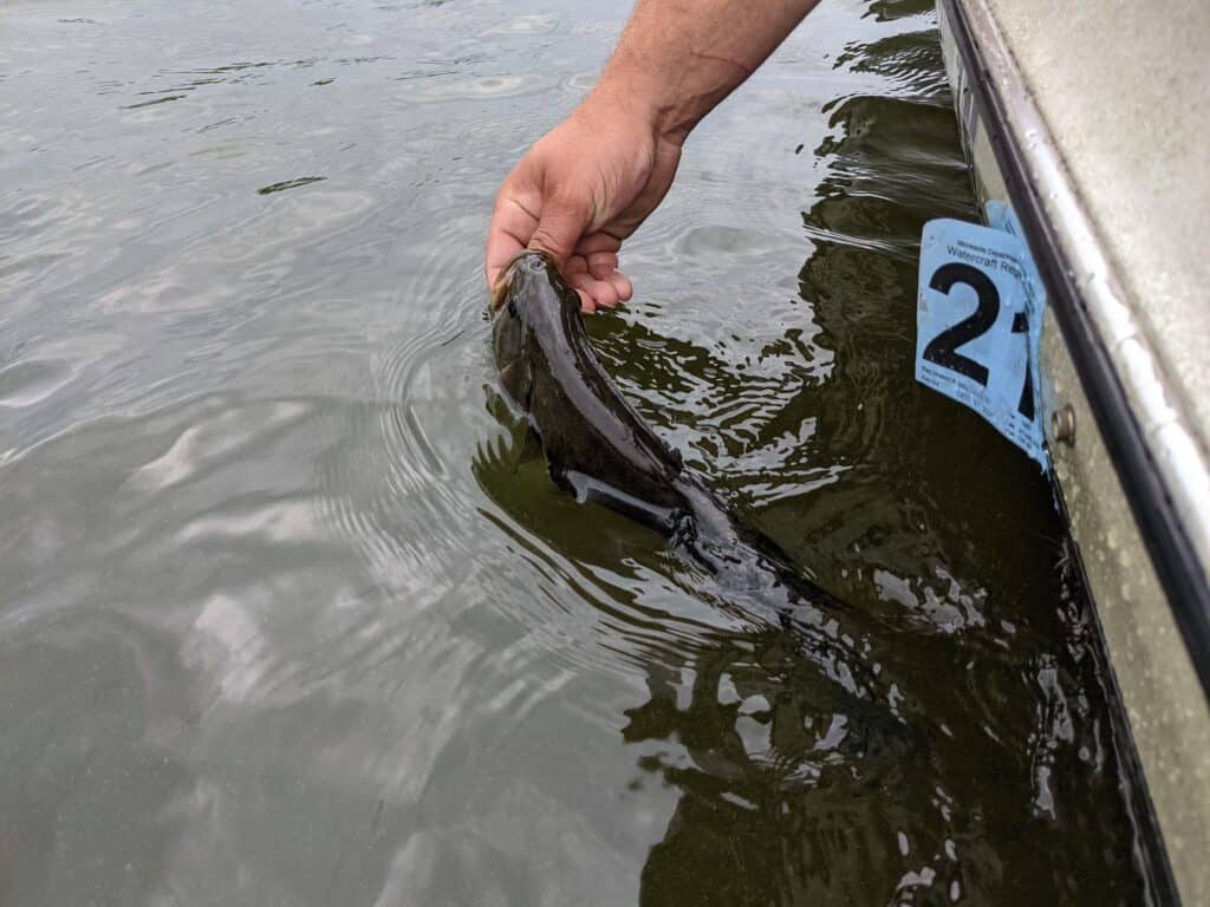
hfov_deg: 65.3
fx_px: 944
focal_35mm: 27
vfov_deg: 51.4
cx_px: 605
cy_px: 454
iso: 55
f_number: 1.73
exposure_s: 1/835
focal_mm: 4.38
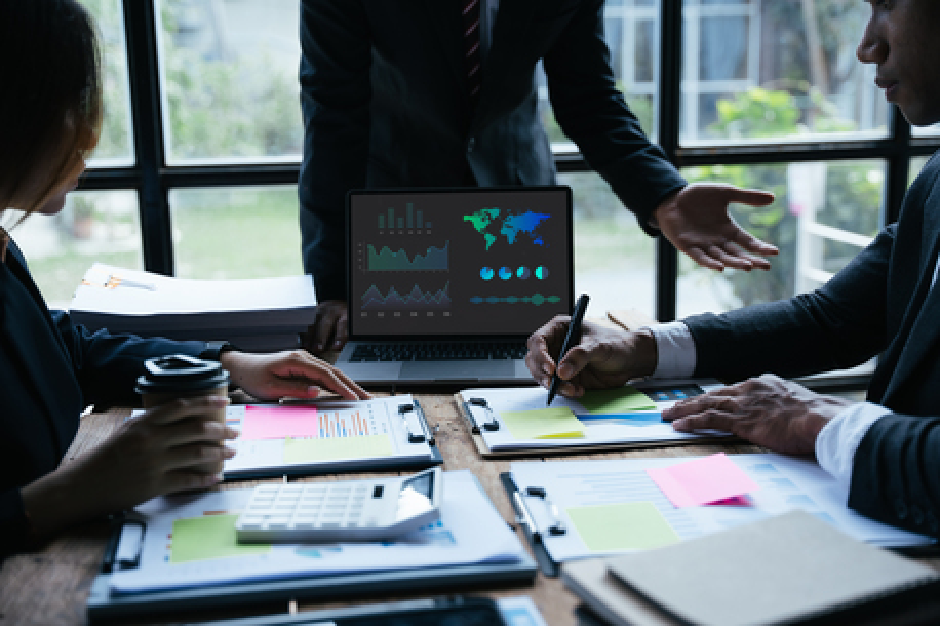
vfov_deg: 28.7
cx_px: 470
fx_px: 1224
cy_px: 313
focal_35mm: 47
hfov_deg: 42.0
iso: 125
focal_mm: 46.9
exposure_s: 1/160
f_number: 2.8
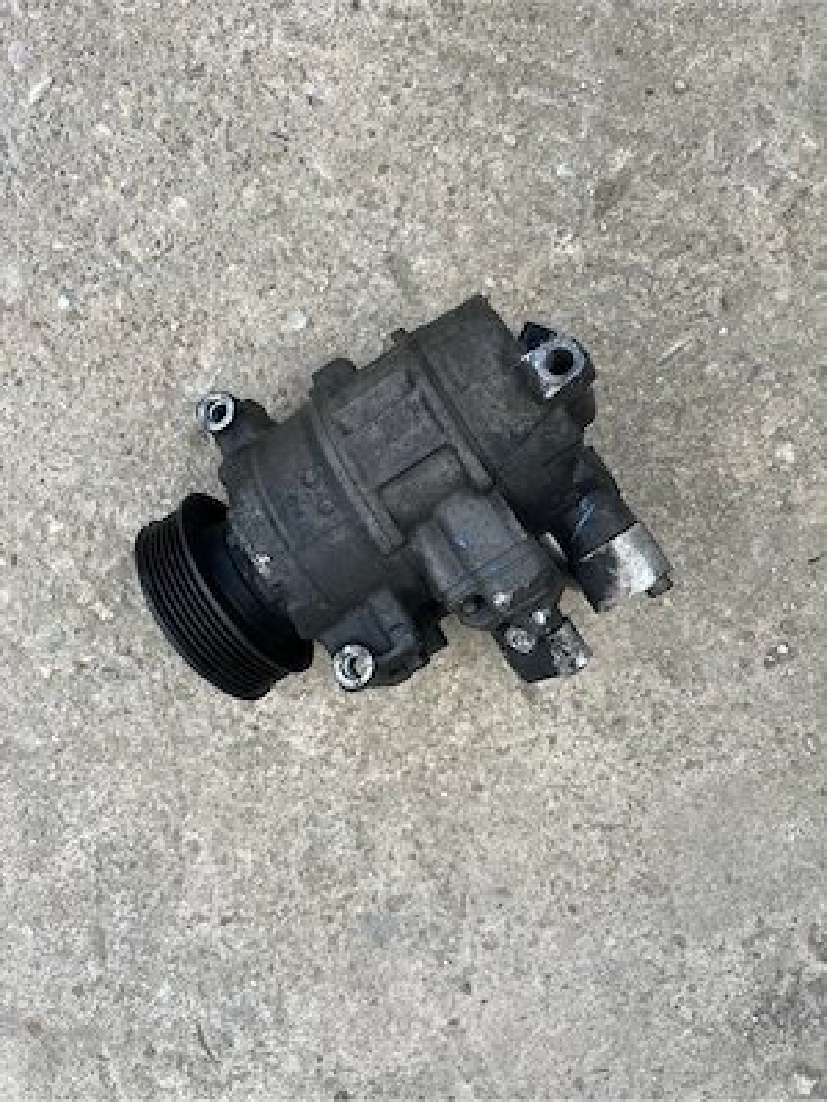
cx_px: 414
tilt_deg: -83.4
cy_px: 551
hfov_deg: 53.1
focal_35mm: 26
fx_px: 828
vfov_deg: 67.3
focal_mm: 5.1
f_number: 1.6
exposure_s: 1/205
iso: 40
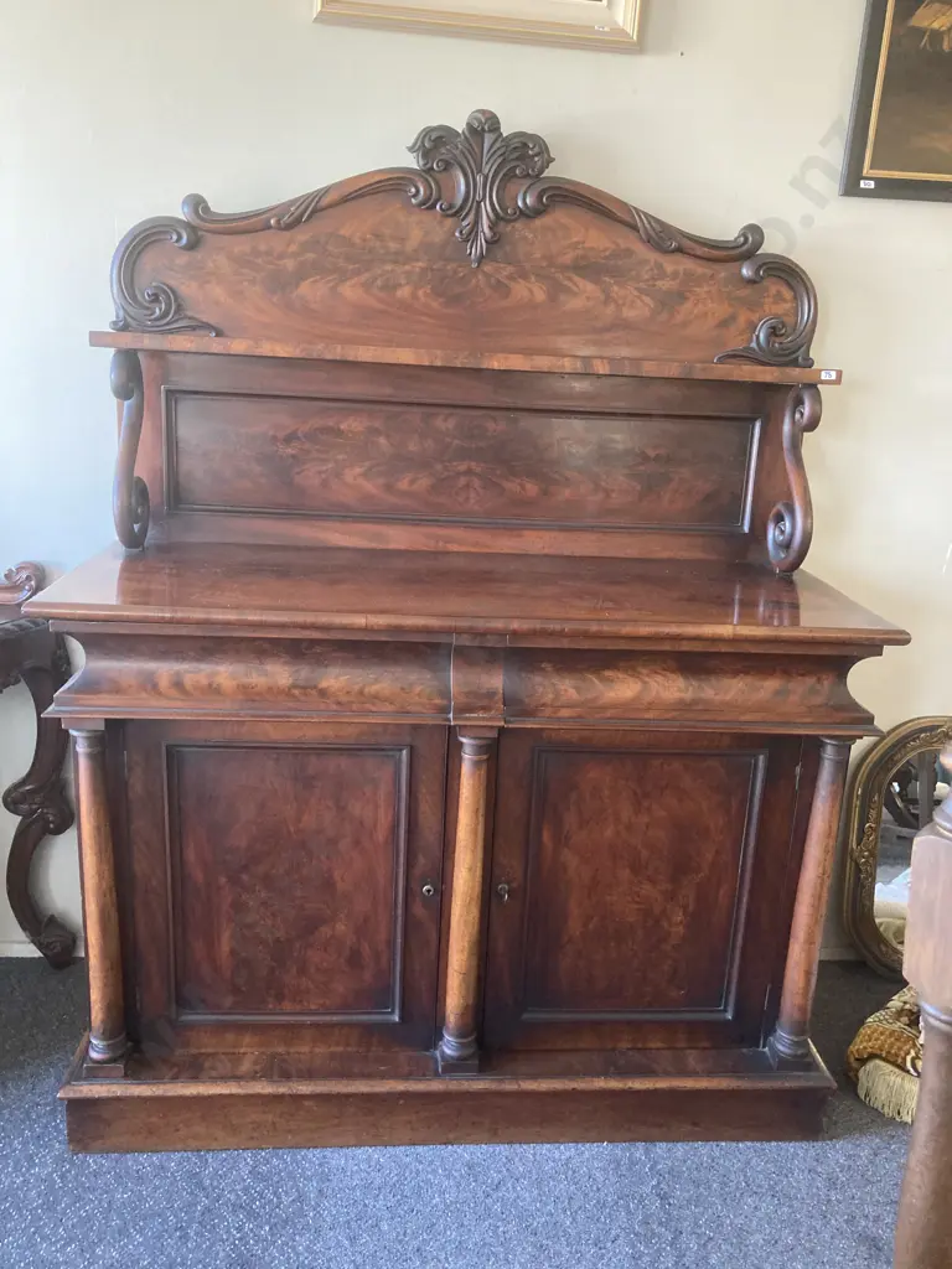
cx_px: 476
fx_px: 1027
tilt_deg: -15.0
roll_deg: -3.1
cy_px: 634
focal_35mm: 28
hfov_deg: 49.7
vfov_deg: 63.4
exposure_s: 1/50
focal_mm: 3.99
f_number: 1.8
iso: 250
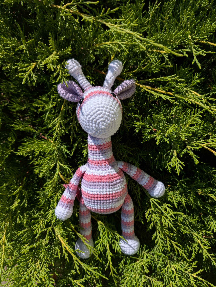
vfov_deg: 71.5
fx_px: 199
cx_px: 108
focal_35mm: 24
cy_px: 144
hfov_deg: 56.9
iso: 21
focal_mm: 6.9
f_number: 1.68
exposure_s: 1/2237
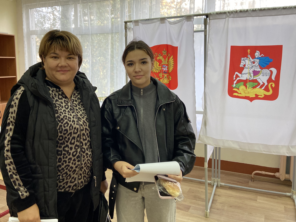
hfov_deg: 55.2
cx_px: 130
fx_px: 282
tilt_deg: -6.2
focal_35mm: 33
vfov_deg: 42.9
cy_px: 100
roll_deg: +0.0
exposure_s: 1/100
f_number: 1.8
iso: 100
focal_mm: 4.25
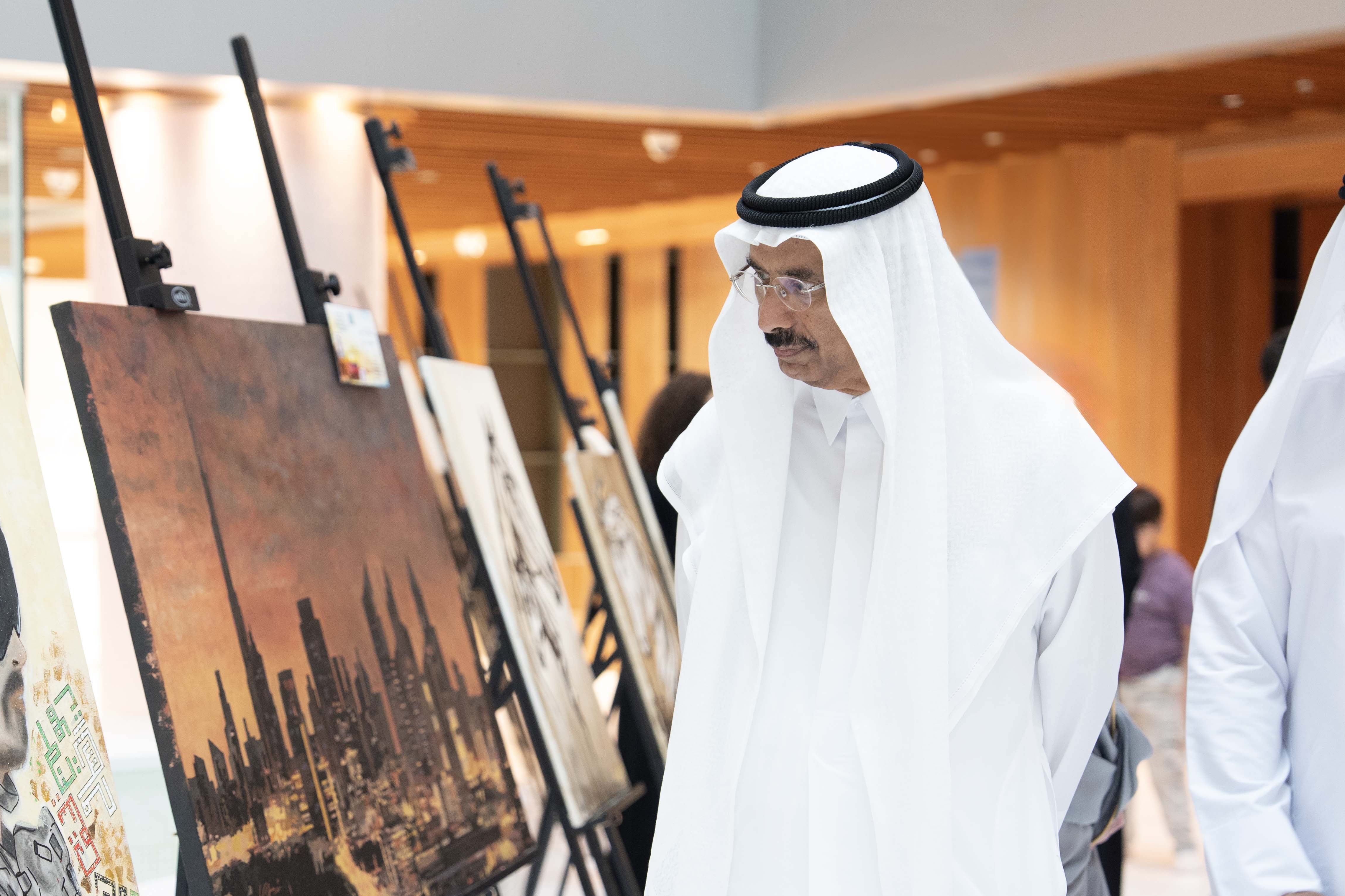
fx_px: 2802
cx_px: 477
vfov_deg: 18.2
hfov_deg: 26.9
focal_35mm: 75
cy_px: 532
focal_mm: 57
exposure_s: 1/100
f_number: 2.8
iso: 1600
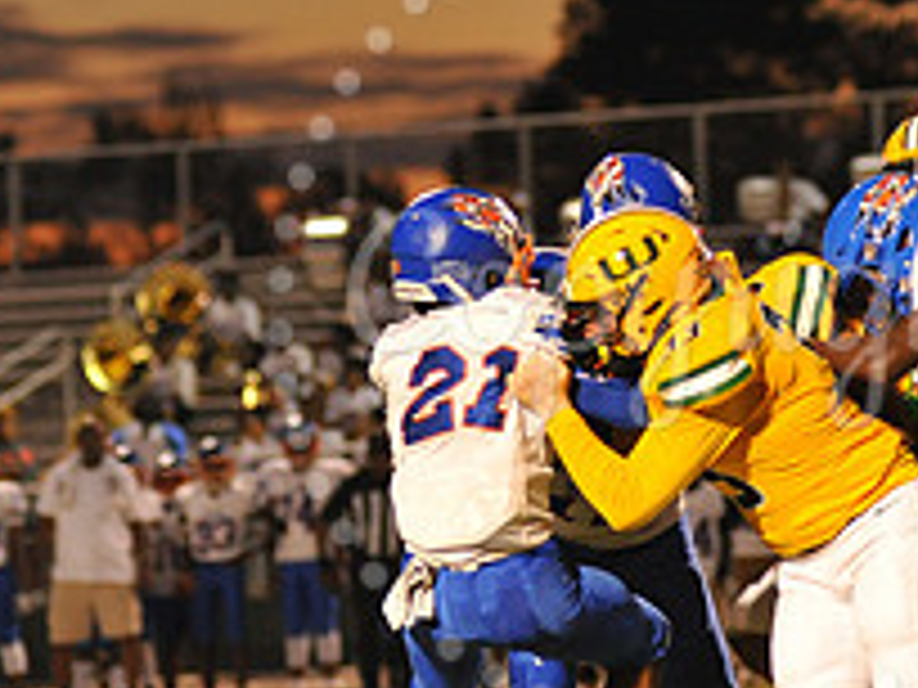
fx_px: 9759
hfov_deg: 5.4
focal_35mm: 368
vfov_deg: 4.0
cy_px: 306
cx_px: 698
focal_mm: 135
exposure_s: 1/250
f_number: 3.2
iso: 2000
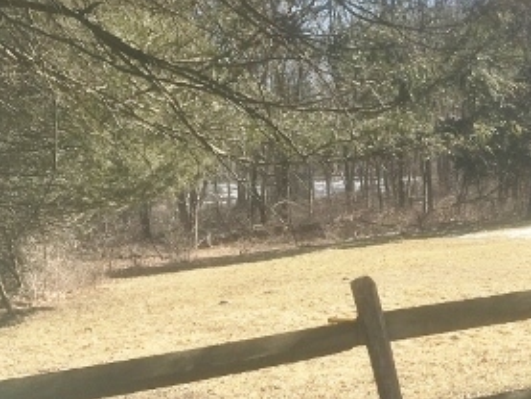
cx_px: 575
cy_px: 223
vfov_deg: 21.9
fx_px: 1028
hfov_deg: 26.8
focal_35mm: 67
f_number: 2.2
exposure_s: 1/999
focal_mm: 4.15
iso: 25
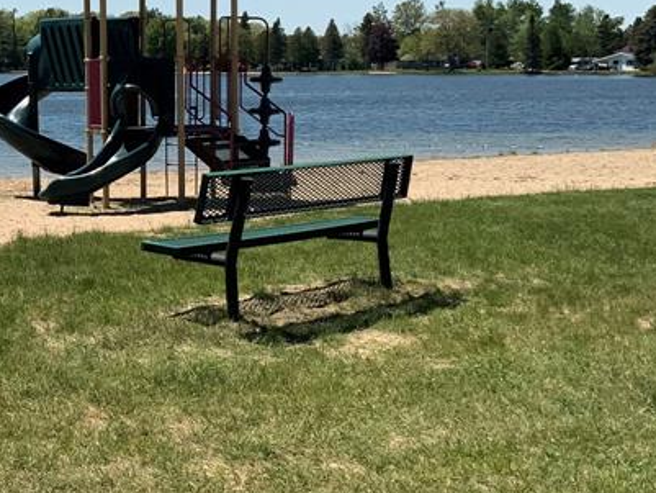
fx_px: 1403
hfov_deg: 25.6
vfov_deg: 19.8
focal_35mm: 74
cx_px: 75
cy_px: 167
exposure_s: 1/2427
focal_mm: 3
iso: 16
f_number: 1.8
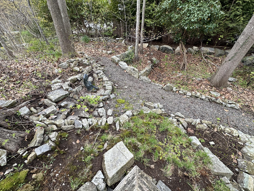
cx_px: 124
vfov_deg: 81.7
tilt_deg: -34.3
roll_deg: -0.7
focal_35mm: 15
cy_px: 101
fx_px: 110
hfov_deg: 98.2
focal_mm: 2.22
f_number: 2.2
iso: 80
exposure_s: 1/99
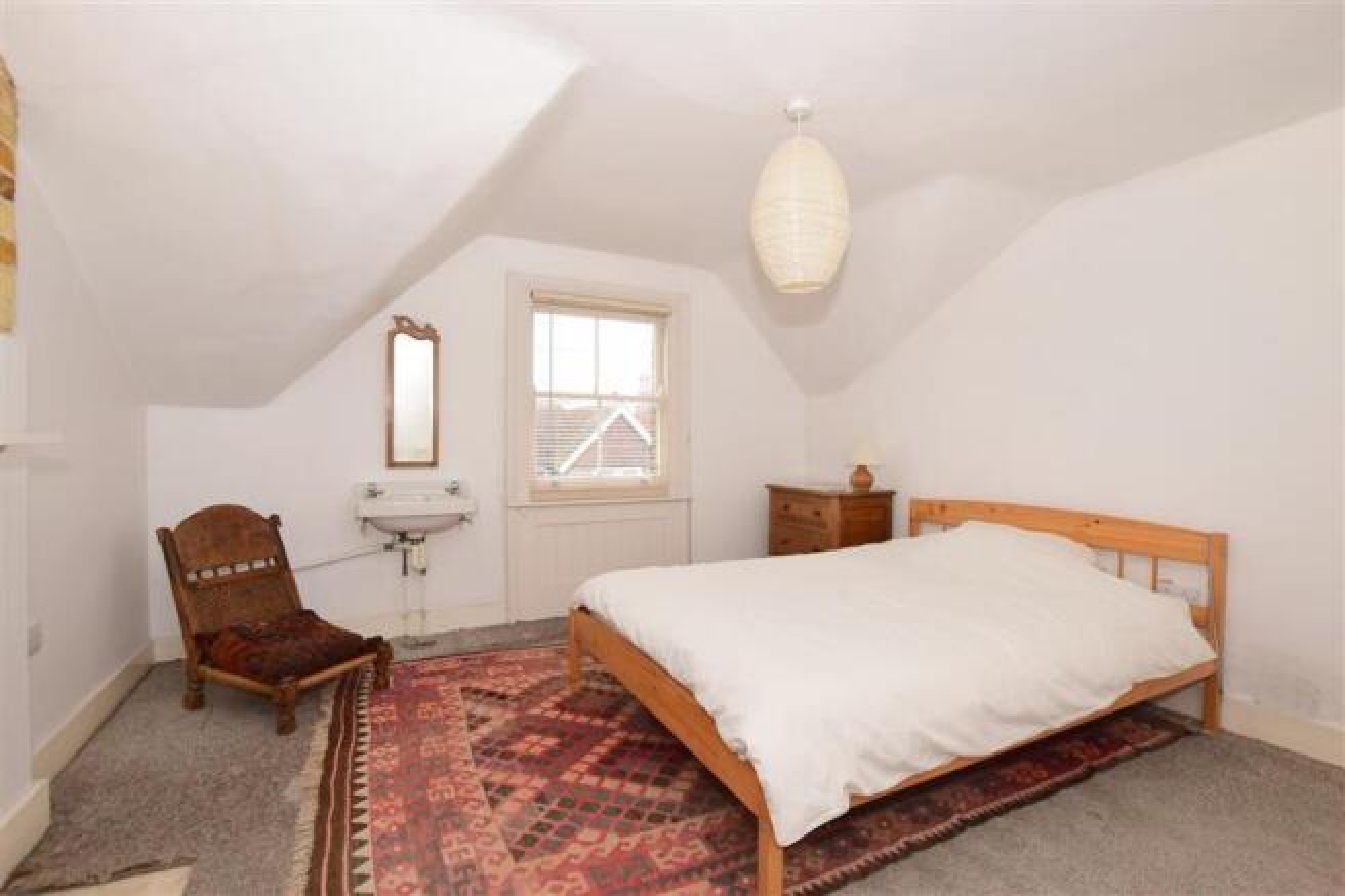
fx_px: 560
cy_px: 448
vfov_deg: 77.3
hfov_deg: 100.4
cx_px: 672
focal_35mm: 15
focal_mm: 10
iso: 400
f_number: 7.1
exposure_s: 1/40
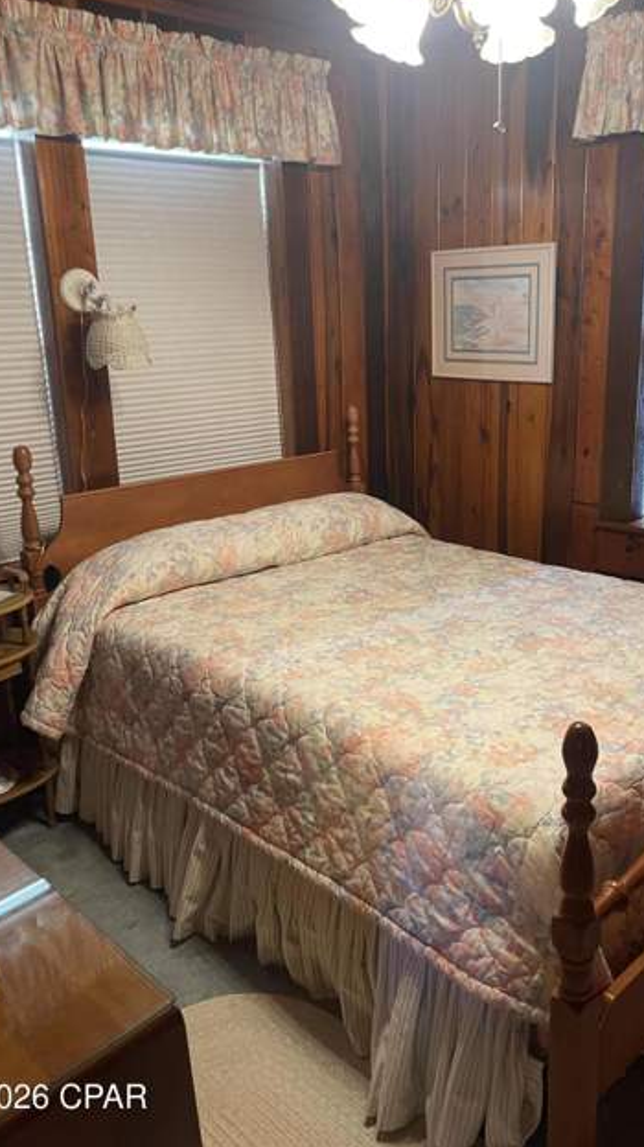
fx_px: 851
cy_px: 562
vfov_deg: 67.9
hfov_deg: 41.2
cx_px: 390
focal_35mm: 28
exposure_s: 1/60
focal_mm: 5.1
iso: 320
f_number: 1.6
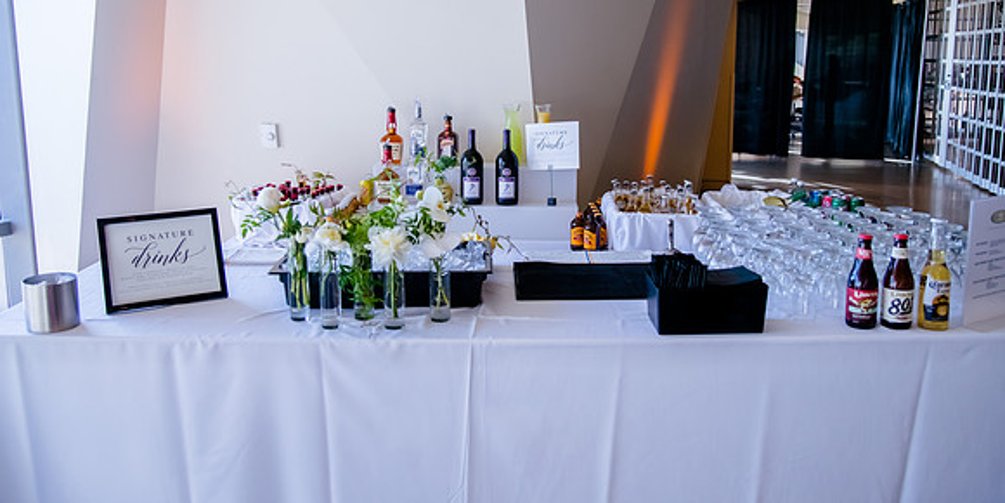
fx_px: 806
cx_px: 503
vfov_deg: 34.4
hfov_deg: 63.9
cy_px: 184
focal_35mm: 31
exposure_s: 1/400
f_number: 4
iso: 1000
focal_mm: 28
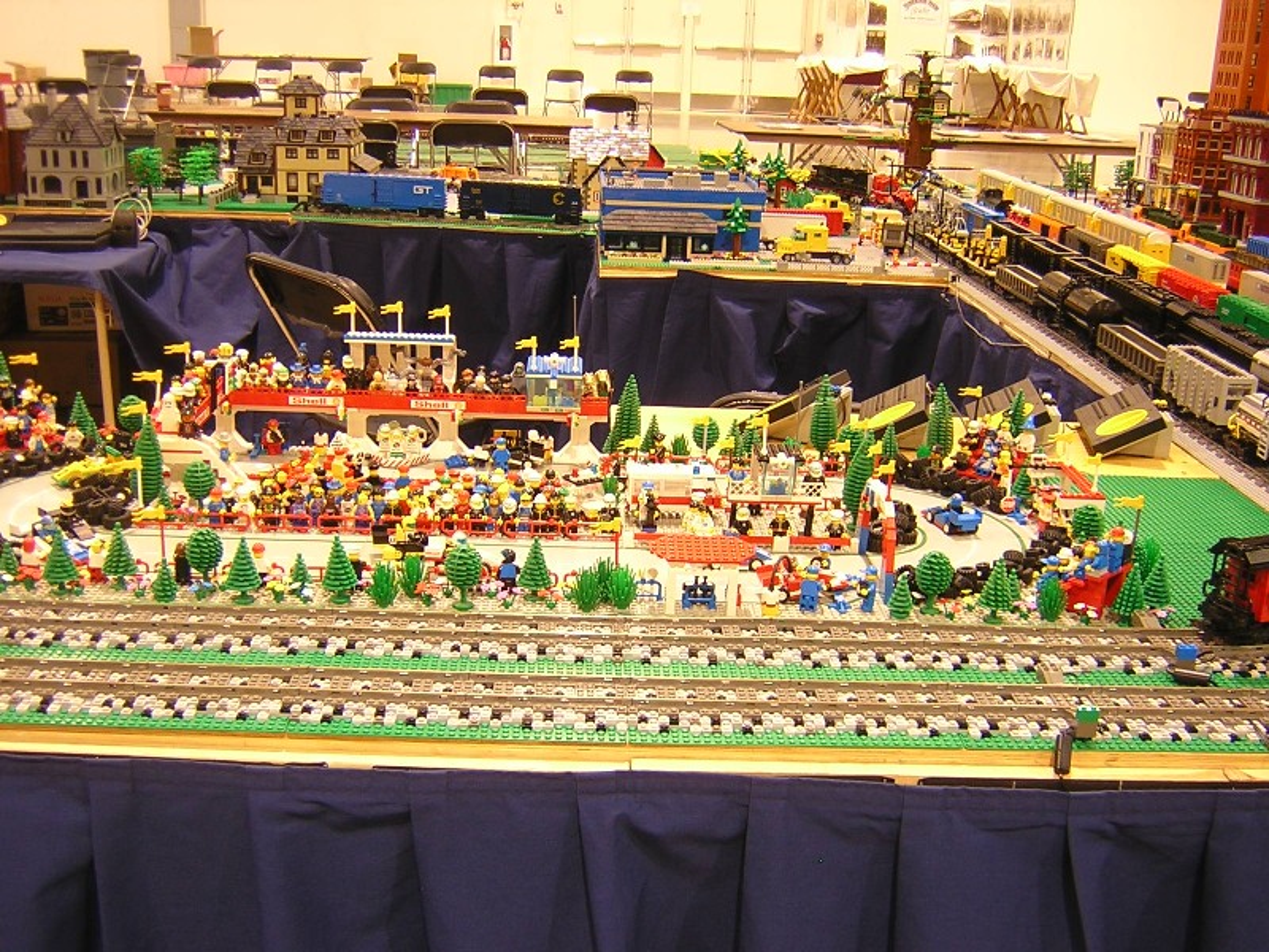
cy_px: 476
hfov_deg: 46.8
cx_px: 634
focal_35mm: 40
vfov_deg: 36.0
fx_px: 1466
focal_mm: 5.2
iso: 100
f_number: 2.7
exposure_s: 1/5.4
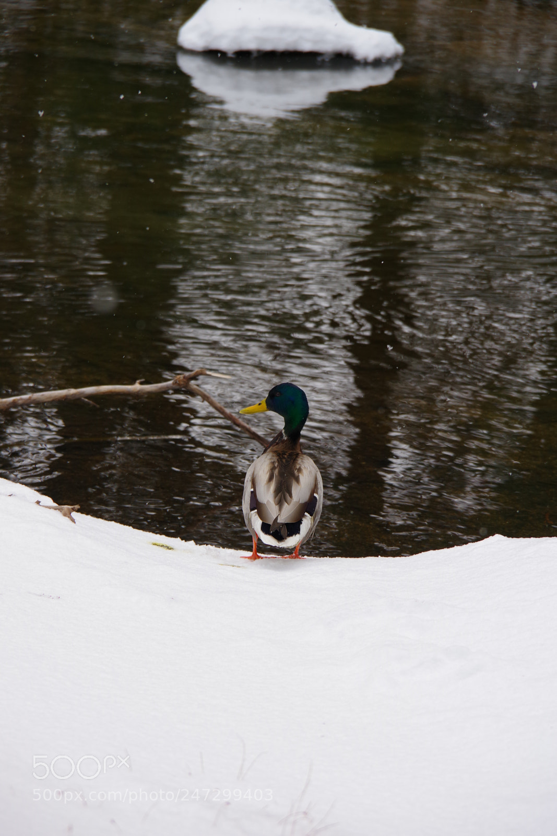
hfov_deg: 6.8
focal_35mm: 202
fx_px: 4687
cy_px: 418
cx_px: 278
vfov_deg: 10.2
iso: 200
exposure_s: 1/320
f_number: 7.1
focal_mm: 135
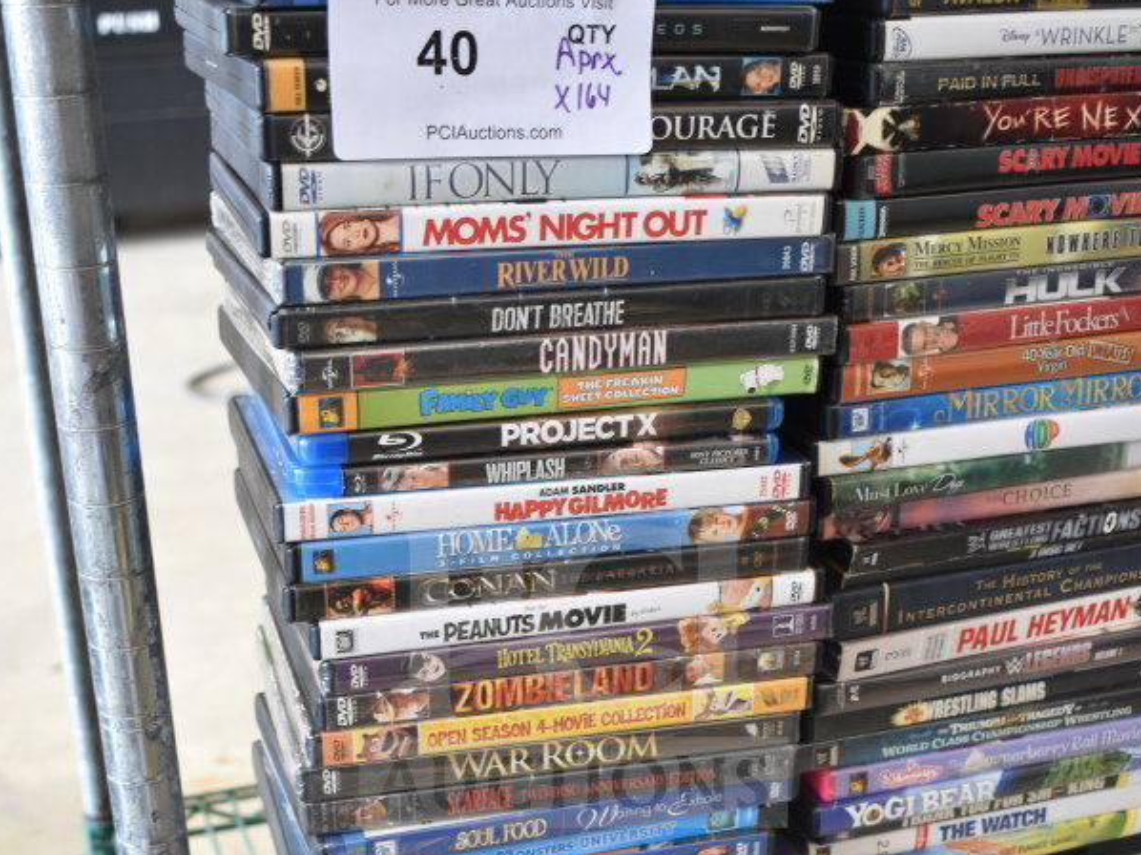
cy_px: 677
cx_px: 572
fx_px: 1746
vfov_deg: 27.0
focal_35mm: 53
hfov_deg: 36.2
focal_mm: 24
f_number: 3.8
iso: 1000
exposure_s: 1/40
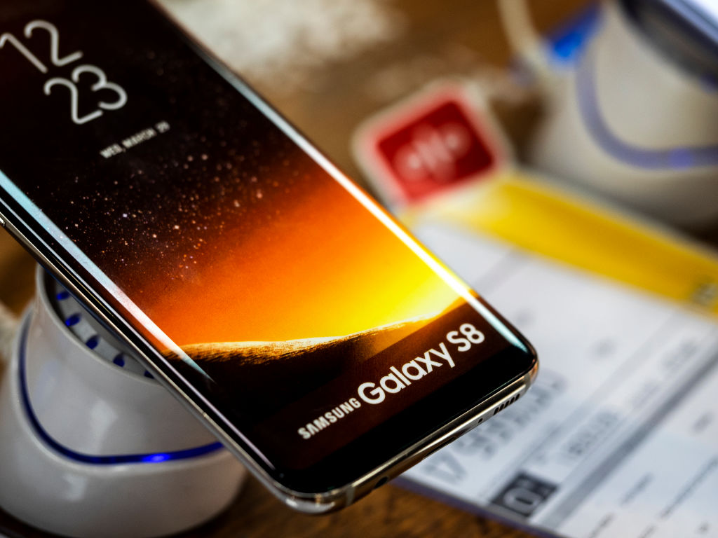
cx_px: 359
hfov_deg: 16.4
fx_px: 2489
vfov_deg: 12.3
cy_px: 269
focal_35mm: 120
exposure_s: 1/60
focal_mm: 60
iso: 320
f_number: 2.8
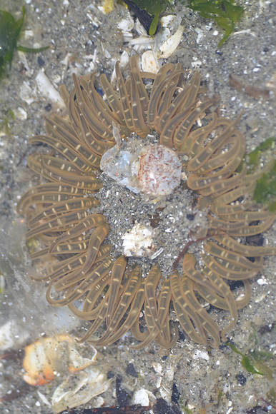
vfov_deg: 4.6
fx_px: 5181
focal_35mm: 450
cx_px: 138
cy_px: 207
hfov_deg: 3.1
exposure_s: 1/1000
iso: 640
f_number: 5.6
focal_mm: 300
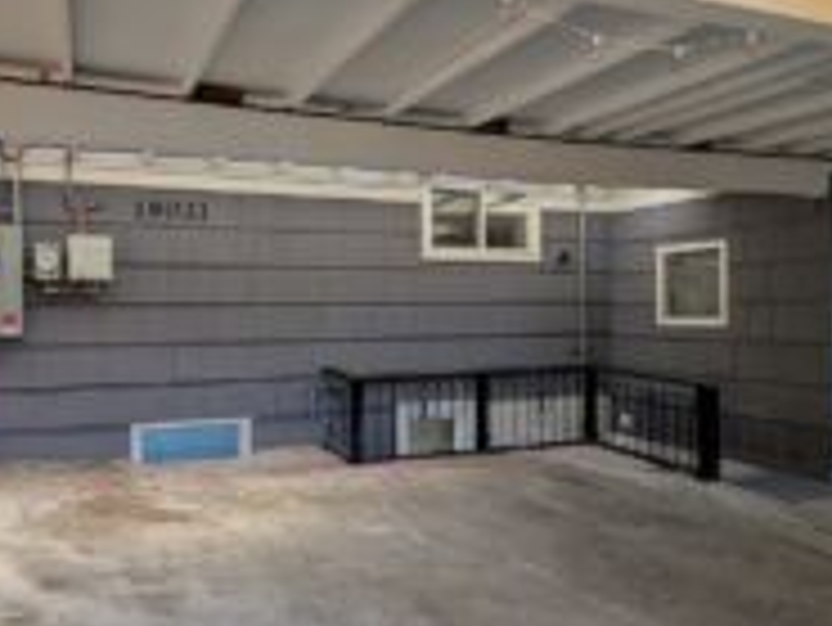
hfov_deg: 66.8
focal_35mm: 26
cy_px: 304
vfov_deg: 53.1
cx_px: 346
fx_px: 625
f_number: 1.7
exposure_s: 1/1245
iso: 55
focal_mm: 2.02
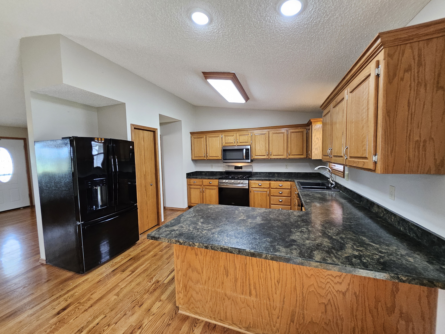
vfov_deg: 89.9
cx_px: 222
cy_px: 167
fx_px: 167
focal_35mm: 13
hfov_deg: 106.2
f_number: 2.2
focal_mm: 1.74
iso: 250
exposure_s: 1/60
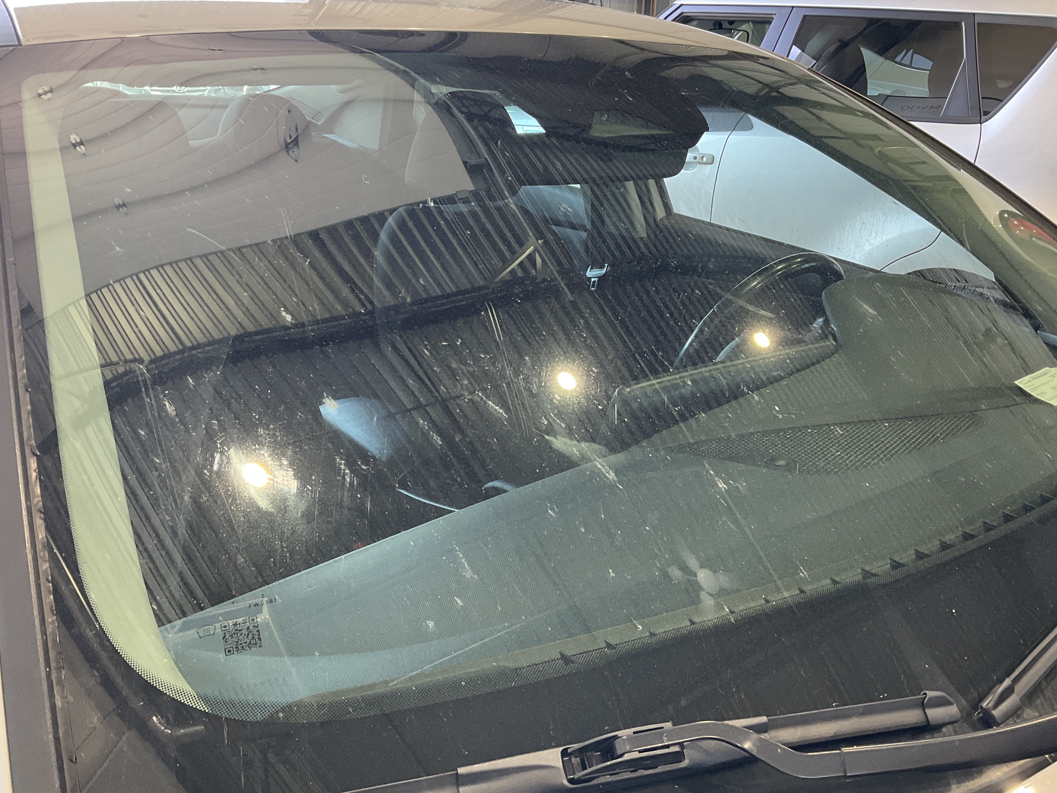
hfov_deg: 56.8
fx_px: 977
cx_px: 556
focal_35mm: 32
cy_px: 395
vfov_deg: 44.2
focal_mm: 3
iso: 64
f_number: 1.8
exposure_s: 1/60
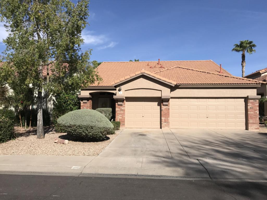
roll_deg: -1.1
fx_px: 216
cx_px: 134
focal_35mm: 28
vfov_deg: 49.7
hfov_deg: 63.5
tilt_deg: +1.4
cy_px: 100
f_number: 1.8
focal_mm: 3.99
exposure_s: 1/3425
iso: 20
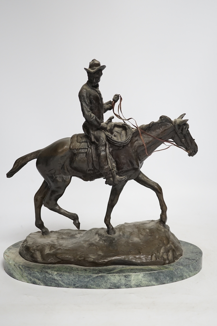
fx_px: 407
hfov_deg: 29.9
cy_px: 163
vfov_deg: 43.6
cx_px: 108
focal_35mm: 45
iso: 500
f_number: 3.5
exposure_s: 1/60
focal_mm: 30
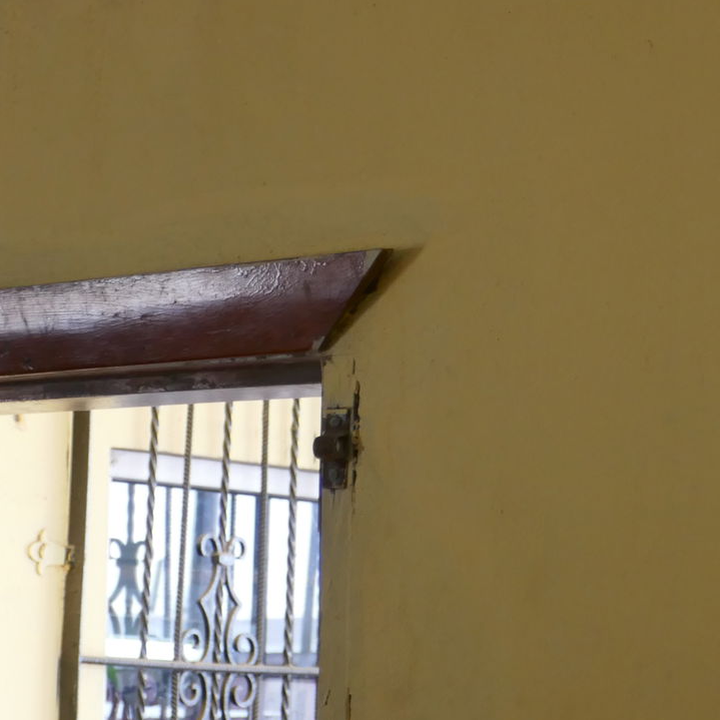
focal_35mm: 127
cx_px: 688
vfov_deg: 13.7
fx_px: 2989
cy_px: 357
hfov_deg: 13.6
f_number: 4.2
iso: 640
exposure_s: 1/80
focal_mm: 20.5
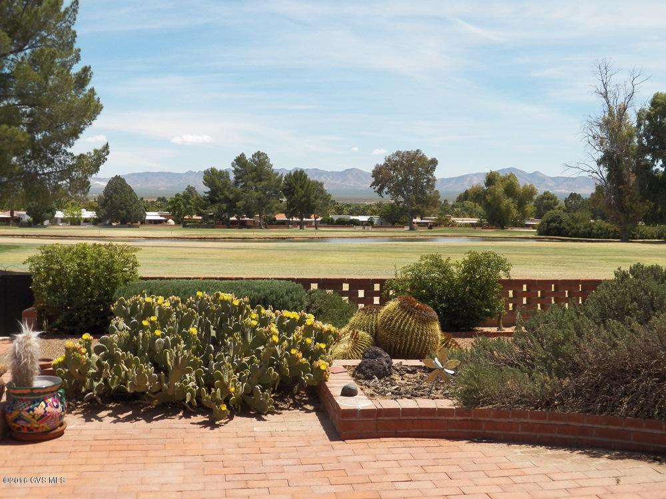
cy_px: 250
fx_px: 770
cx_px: 333
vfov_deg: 36.0
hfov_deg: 46.8
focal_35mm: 40
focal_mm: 7.1
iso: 125
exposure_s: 1/1600
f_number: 4
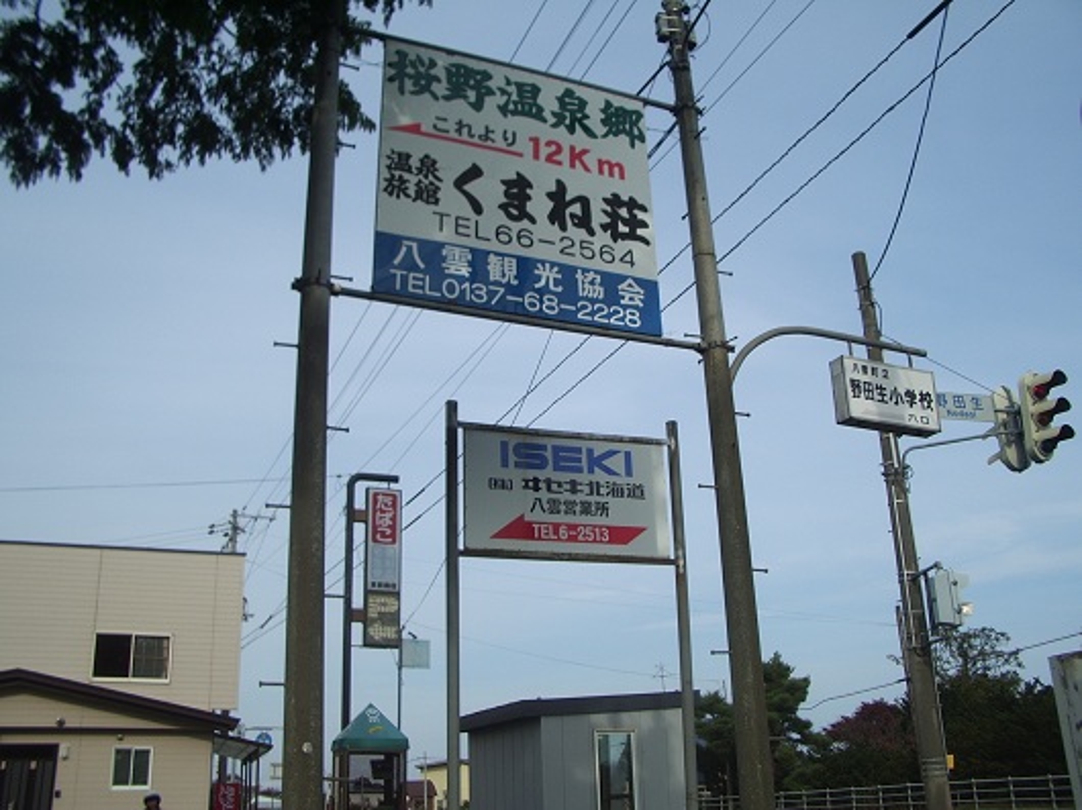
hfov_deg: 52.6
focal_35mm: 35
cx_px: 541
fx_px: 1094
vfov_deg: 40.7
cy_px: 405
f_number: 4.3
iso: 50
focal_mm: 5.8
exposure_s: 1/400
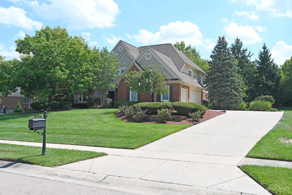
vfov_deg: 43.6
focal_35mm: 30
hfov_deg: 61.9
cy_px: 98
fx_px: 243
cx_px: 146
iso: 100
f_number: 6.3
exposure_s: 1/320
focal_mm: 30
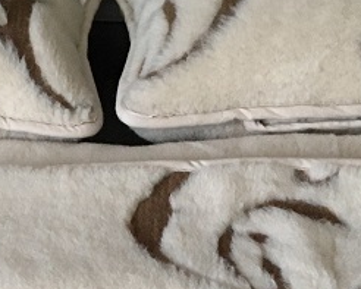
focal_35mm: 115
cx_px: 101
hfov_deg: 16.6
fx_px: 1229
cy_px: 461
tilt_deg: -42.4
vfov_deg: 12.6
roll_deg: -0.5
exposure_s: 1/33
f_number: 2.2
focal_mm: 4.15
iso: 160
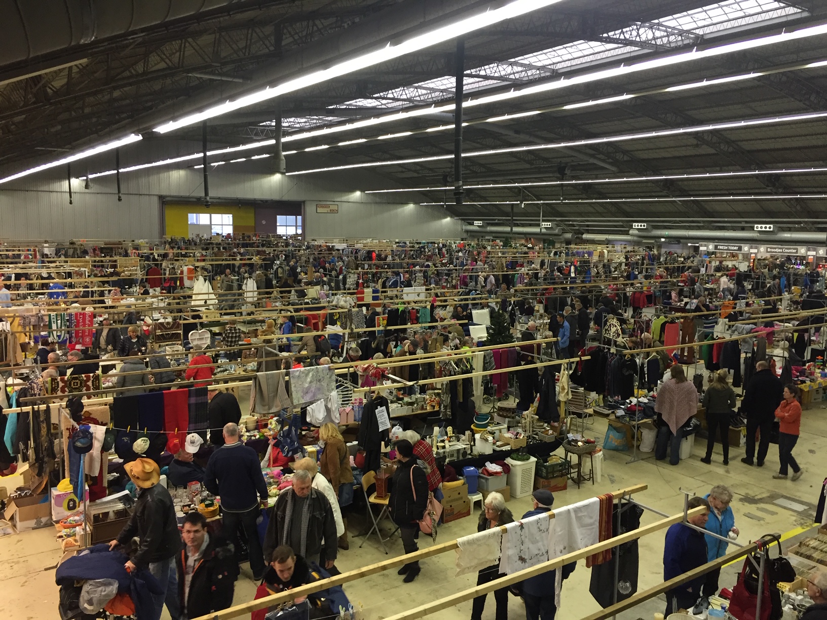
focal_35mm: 29
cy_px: 310
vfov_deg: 48.2
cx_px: 414
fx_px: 693
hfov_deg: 61.7
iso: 100
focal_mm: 4.15
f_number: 2.2
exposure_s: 1/30
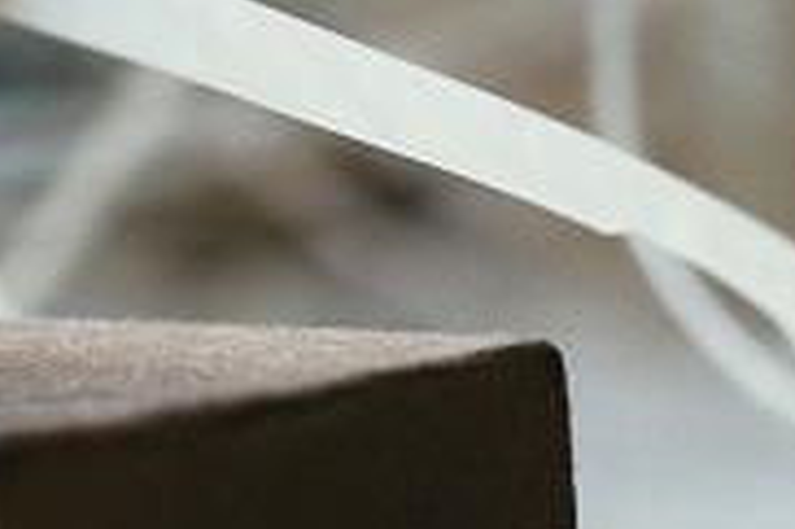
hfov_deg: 7.4
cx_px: -415
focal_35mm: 275
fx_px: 6067
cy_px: -225
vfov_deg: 5.0
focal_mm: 50
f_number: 3.2
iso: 640
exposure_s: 1/160
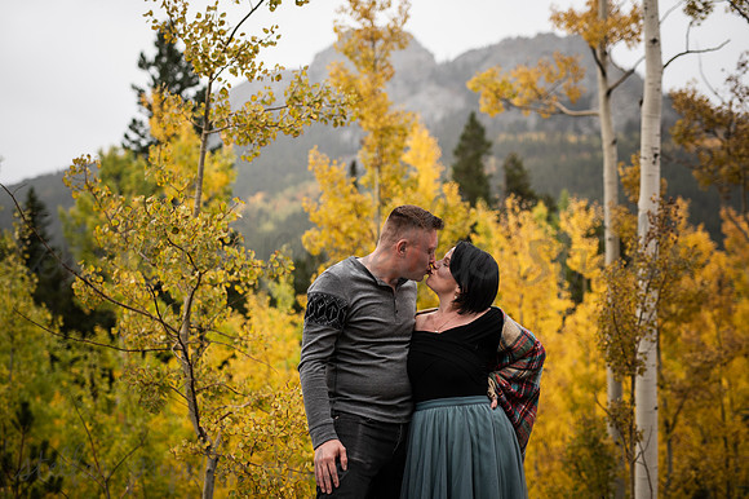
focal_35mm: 50
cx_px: 374
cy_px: 250
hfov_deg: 39.6
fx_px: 1040
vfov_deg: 27.0
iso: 160
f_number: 2.5
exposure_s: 1/200
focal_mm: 50
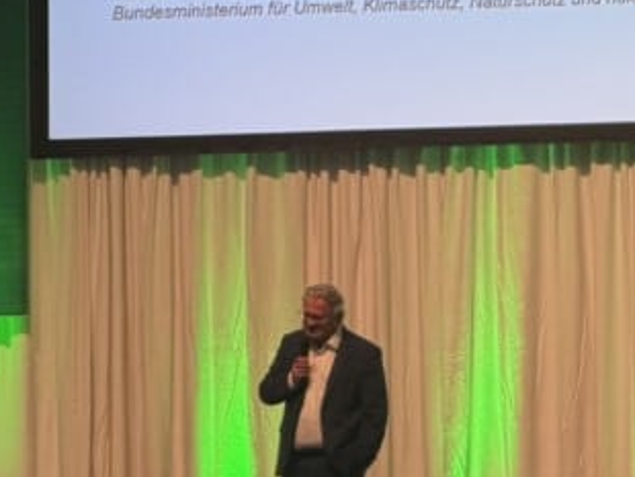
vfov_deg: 4.5
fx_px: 6058
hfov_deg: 6.0
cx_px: 662
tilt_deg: +4.7
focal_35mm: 330
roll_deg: +0.9
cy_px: 88
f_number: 2.8
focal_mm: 16.89
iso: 200
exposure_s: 1/98
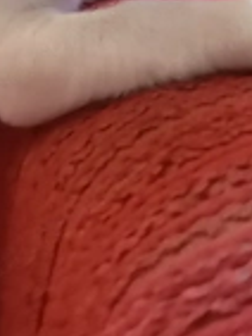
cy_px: 76
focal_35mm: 71
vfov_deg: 26.9
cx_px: 2
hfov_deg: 20.1
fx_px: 688
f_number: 1.8
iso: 1250
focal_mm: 4.65
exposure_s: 1/20
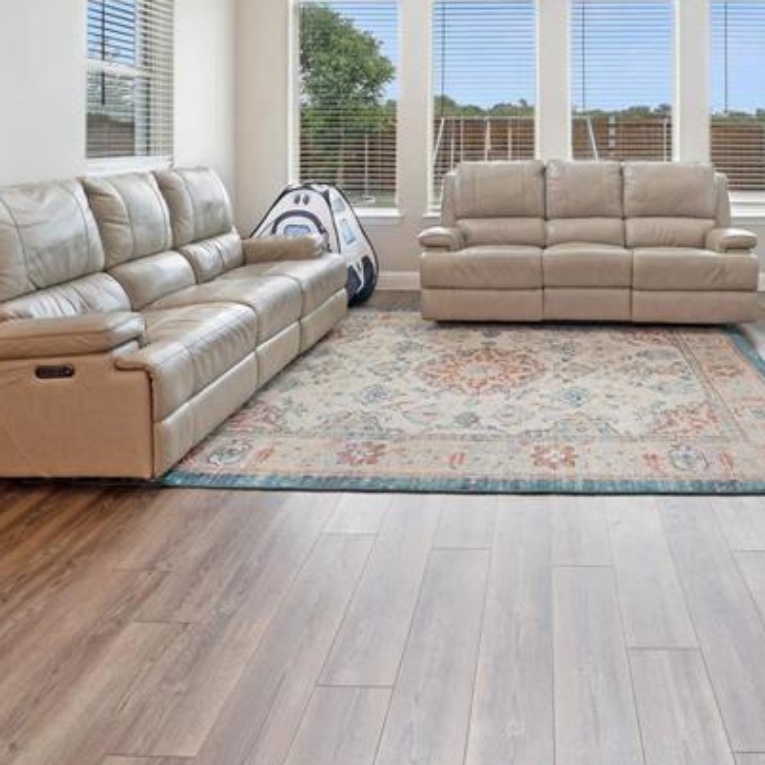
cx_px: 529
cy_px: 156
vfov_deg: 56.6
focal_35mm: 26
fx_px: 650
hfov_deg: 59.1
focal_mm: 12
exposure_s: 1/15
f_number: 9
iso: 500
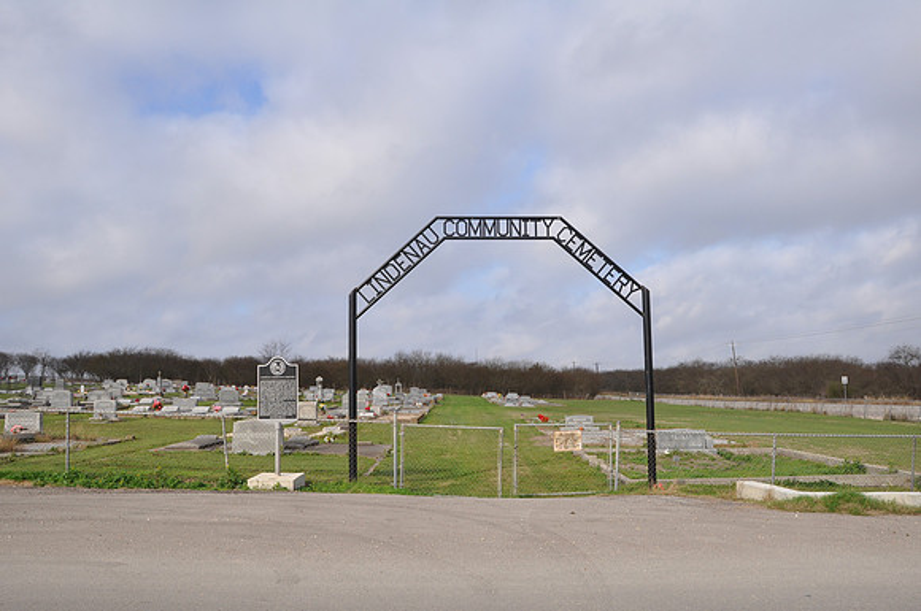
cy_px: 306
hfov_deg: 67.5
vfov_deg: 47.8
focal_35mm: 27
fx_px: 690
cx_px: 460
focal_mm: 18
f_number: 11
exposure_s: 1/125
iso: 200
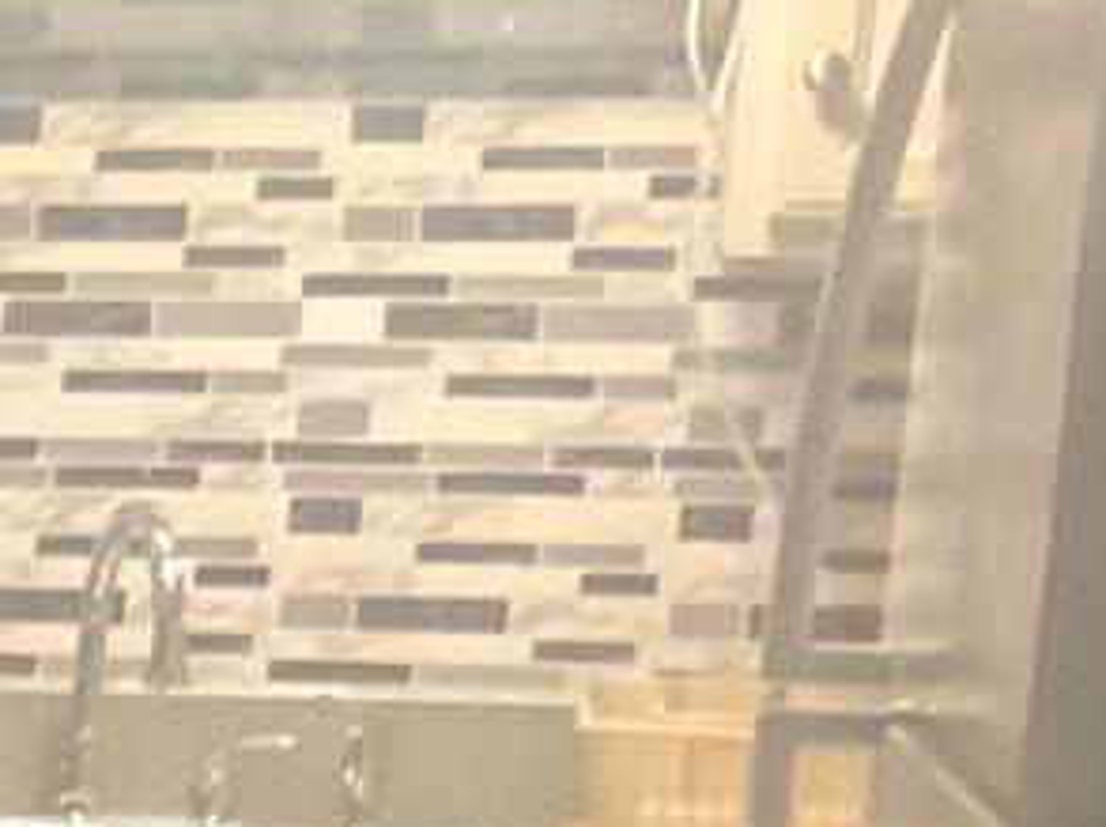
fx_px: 6478
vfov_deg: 7.0
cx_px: -2114
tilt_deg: -14.9
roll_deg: +0.6
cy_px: 1782
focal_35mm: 203
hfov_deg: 8.4
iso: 250
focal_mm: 3
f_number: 1.8
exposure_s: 1/40
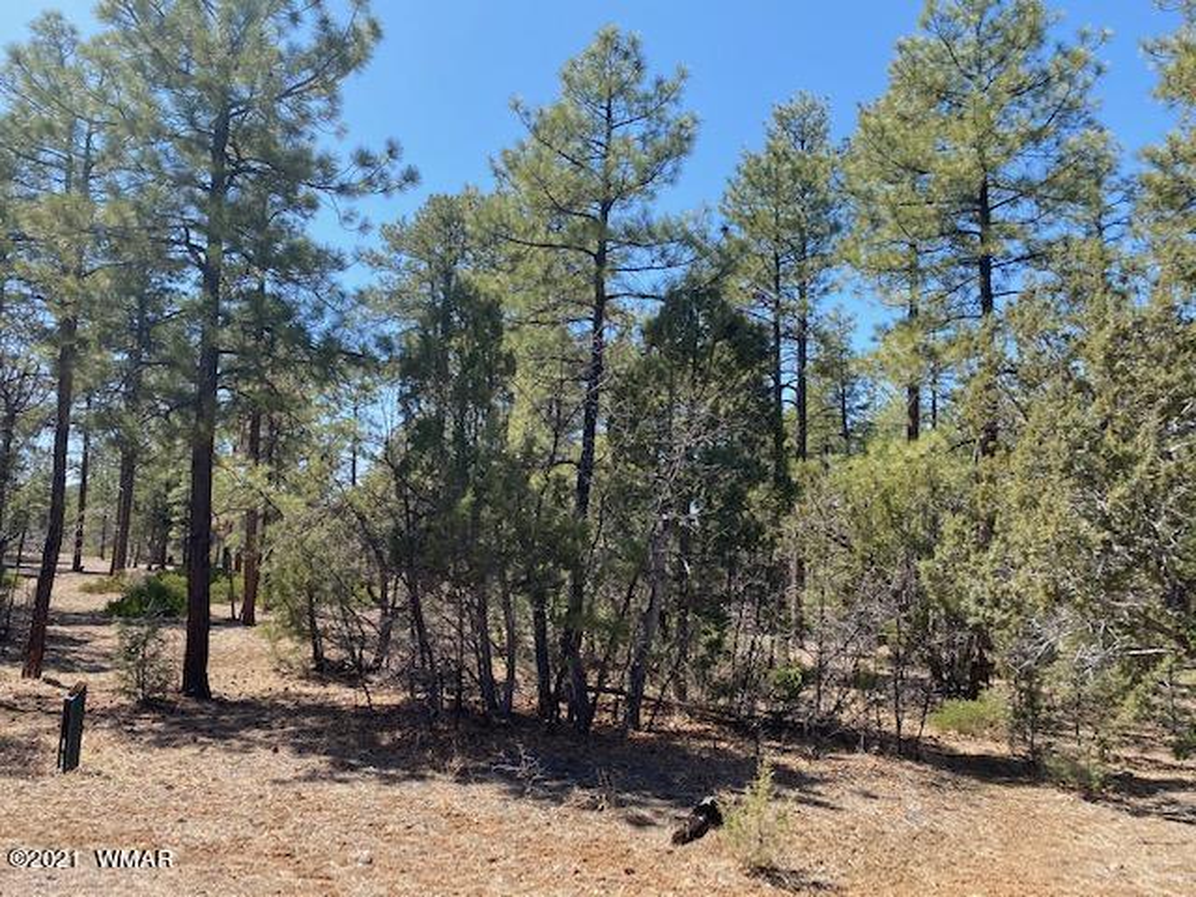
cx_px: 598
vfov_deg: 53.1
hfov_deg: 67.3
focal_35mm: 26
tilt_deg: +6.8
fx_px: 898
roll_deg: -1.1
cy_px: 448
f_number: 1.8
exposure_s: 1/1135
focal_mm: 4.25
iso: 32
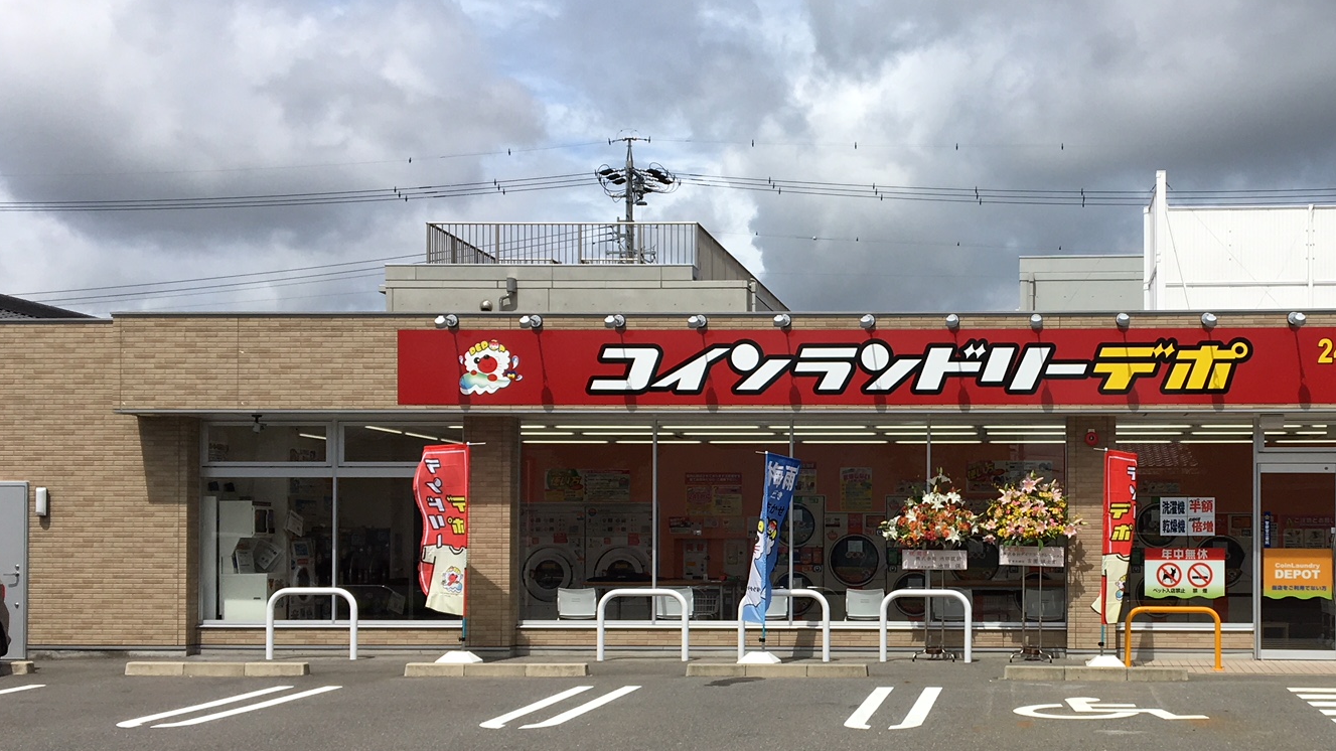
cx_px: 952
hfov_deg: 42.0
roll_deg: -0.2
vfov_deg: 24.7
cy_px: 523
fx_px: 1700
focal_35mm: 48
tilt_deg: +1.6
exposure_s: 1/3077
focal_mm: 4.15
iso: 25
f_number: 2.2
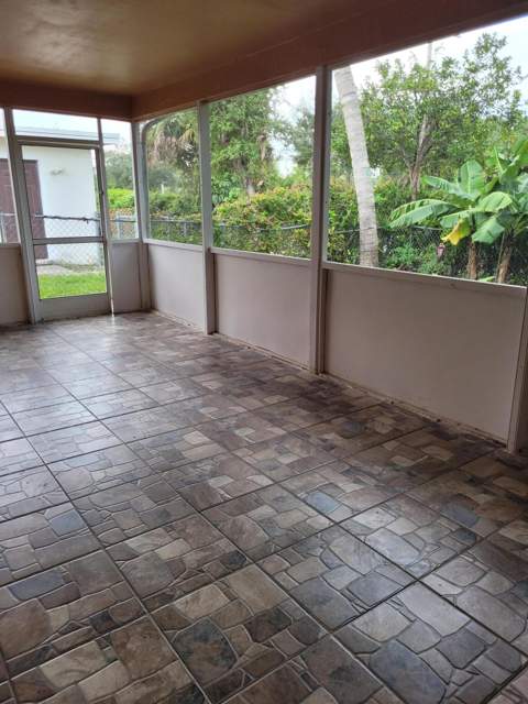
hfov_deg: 53.1
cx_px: 264
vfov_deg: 67.3
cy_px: 352
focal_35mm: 26
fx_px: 529
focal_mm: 5.4
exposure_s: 1/120
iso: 64
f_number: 1.8
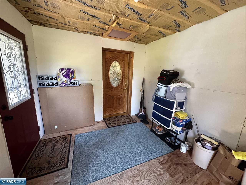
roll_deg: -1.6
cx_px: 123
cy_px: 92
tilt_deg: -10.8
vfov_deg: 85.7
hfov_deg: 102.1
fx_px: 99
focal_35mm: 14
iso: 640
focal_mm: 2.22
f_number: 2.2
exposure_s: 1/60
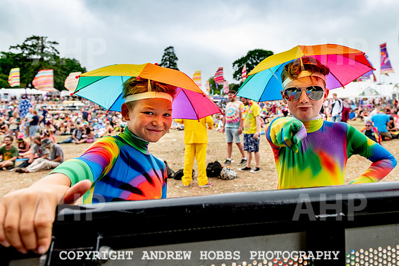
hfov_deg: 66.2
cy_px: 114
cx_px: 228
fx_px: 304
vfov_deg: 47.1
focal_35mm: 27
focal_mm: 24
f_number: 5.6
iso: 125
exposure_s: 1/200
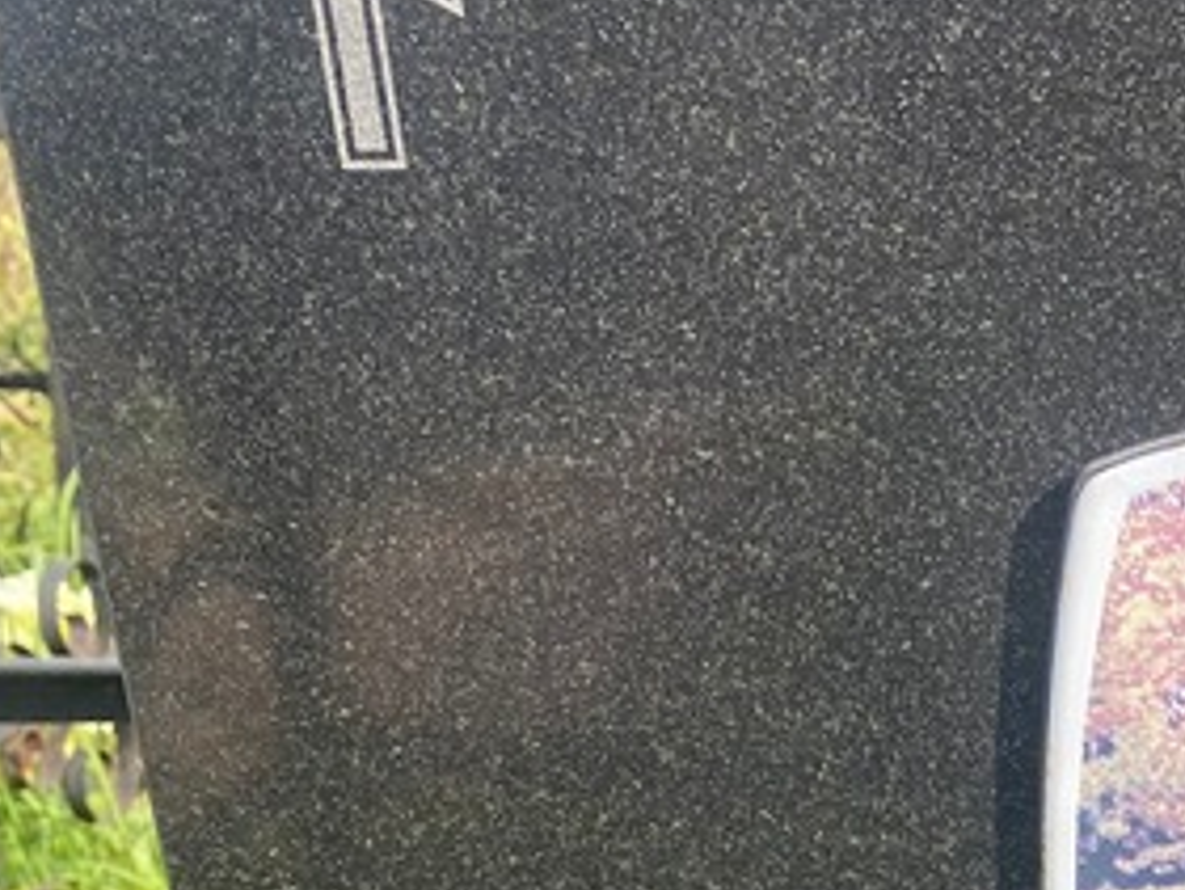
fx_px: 2534
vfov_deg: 18.2
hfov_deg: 23.7
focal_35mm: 74
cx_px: 1468
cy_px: 1232
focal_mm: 4.25
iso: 32
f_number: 1.8
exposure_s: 1/839
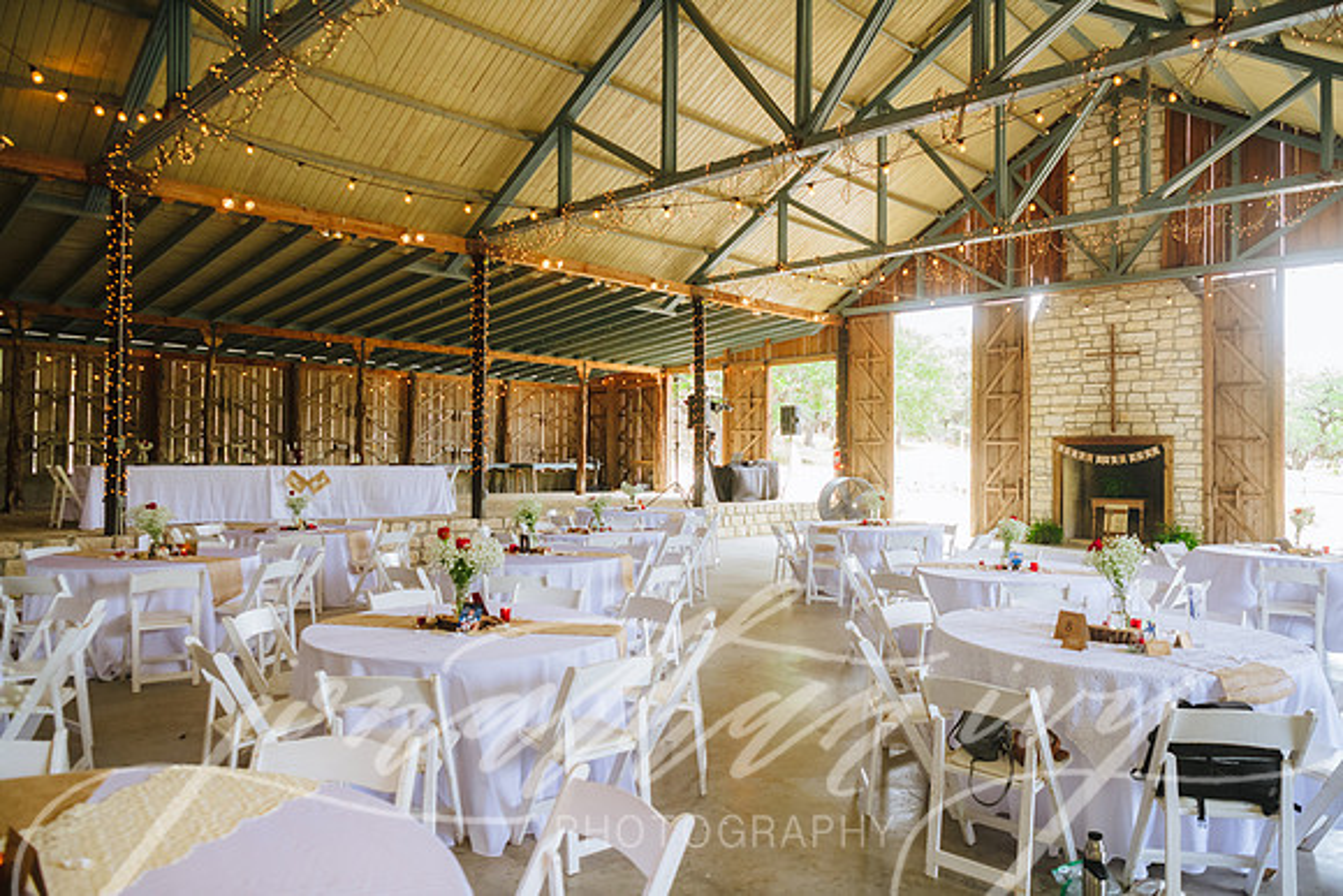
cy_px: 448
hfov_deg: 73.7
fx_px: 896
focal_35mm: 24
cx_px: 672
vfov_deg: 53.2
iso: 1000
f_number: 4
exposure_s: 1/200
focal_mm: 24
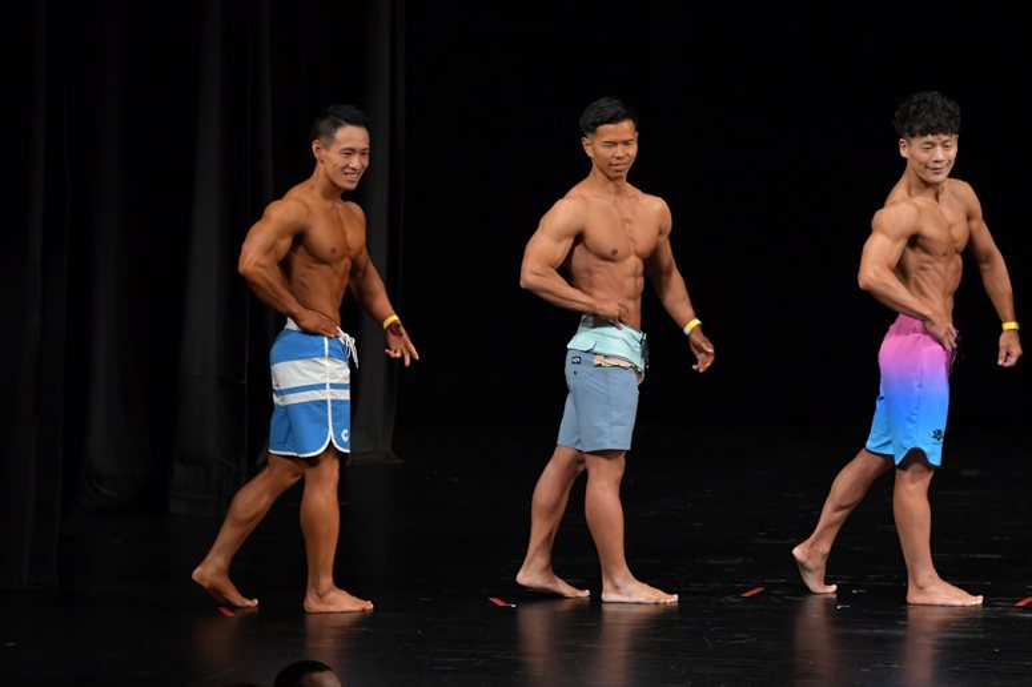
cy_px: 344
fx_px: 7307
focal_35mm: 255
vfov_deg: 5.4
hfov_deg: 8.1
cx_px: 516
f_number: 5.6
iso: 3200
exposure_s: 1/400
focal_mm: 170
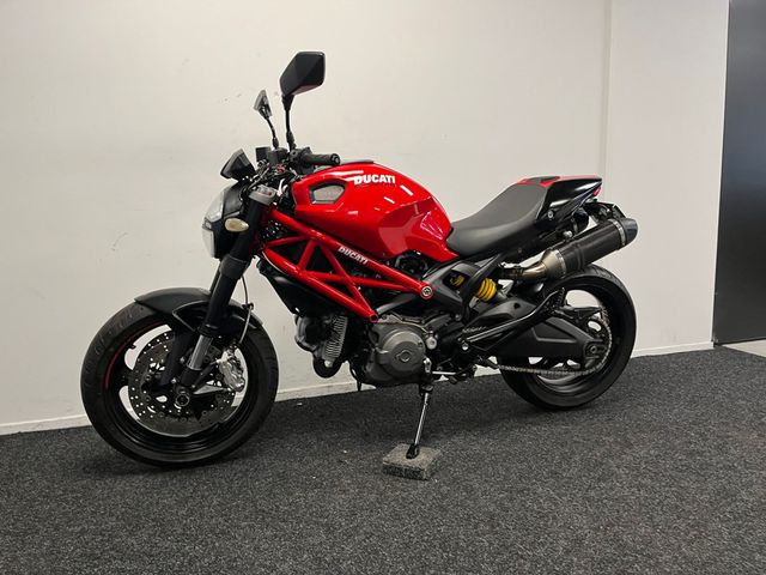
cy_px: 288
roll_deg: +1.8
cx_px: 383
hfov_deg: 67.3
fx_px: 575
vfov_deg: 53.1
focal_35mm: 26
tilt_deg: -6.1
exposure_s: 1/50
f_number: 1.6
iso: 80
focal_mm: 5.1
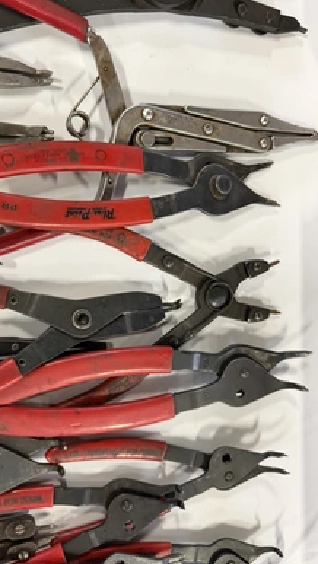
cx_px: 123
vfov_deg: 69.8
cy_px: 275
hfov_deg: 42.7
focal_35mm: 27
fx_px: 404
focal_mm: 6.76
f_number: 1.78
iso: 320
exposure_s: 1/60
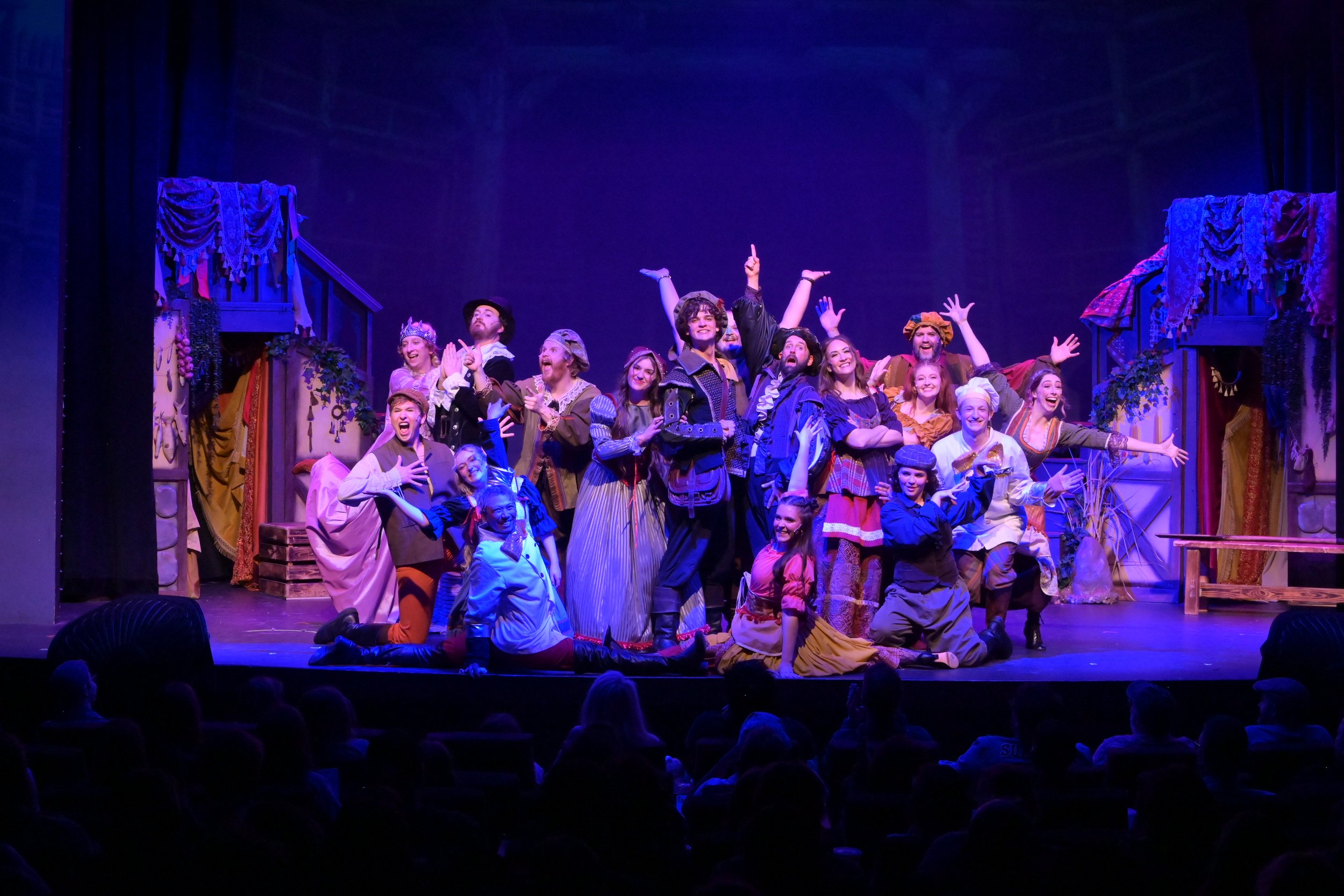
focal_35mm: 70
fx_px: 2613
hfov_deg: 28.8
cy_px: 448
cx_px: 672
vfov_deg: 19.5
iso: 8000
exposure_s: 1/320
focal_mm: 70
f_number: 9
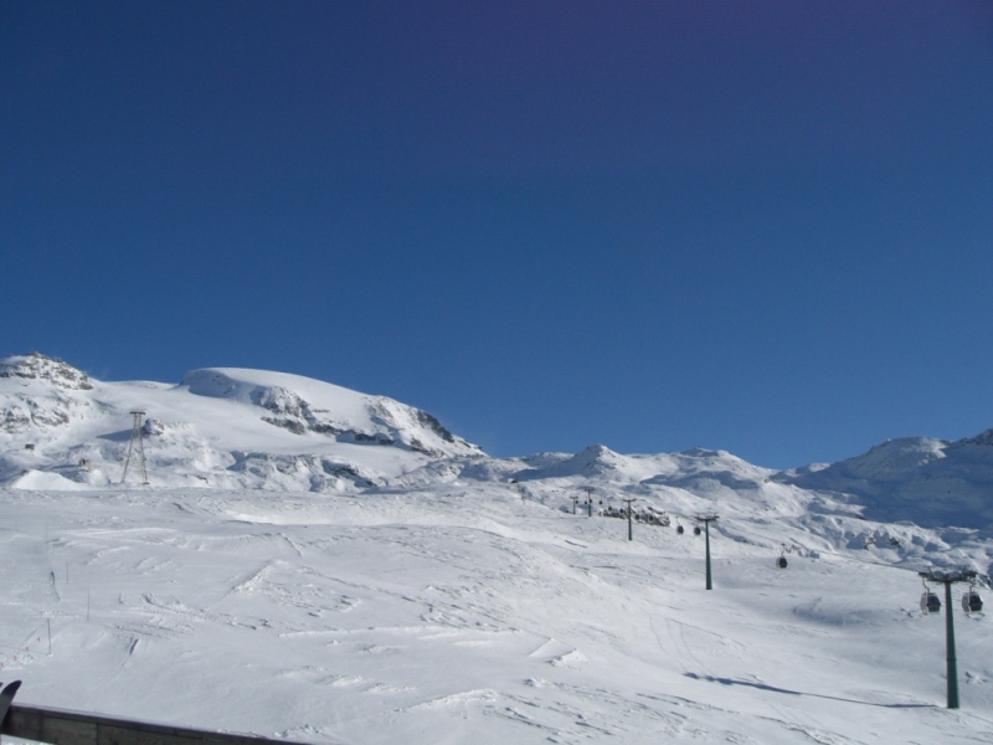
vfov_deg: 37.7
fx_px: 1090
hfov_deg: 49.0
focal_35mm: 38
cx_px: 496
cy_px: 372
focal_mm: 6.3
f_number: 4.4
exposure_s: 1/2000
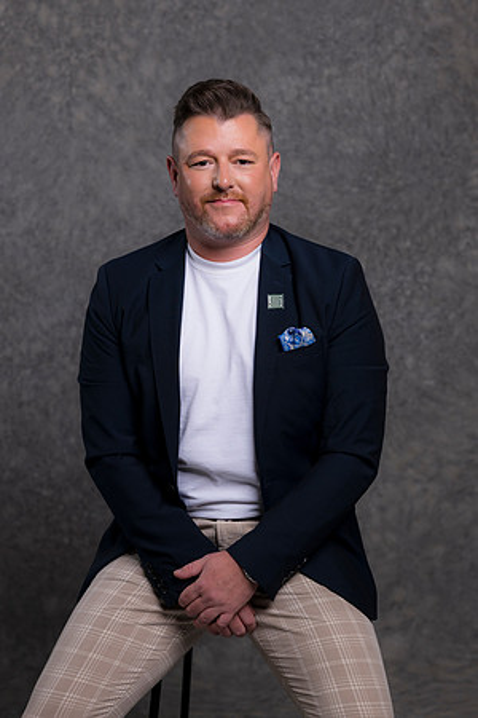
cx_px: 239
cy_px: 359
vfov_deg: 23.9
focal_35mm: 85
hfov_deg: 16.1
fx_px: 1693
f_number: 5
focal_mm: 85
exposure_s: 1/200
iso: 100
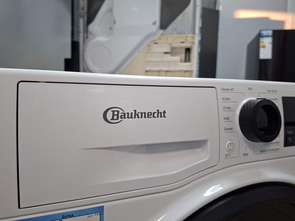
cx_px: 148
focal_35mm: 23
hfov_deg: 73.9
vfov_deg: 58.9
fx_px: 196
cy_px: 110
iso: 200
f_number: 1.8
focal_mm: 5.54
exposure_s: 1/50
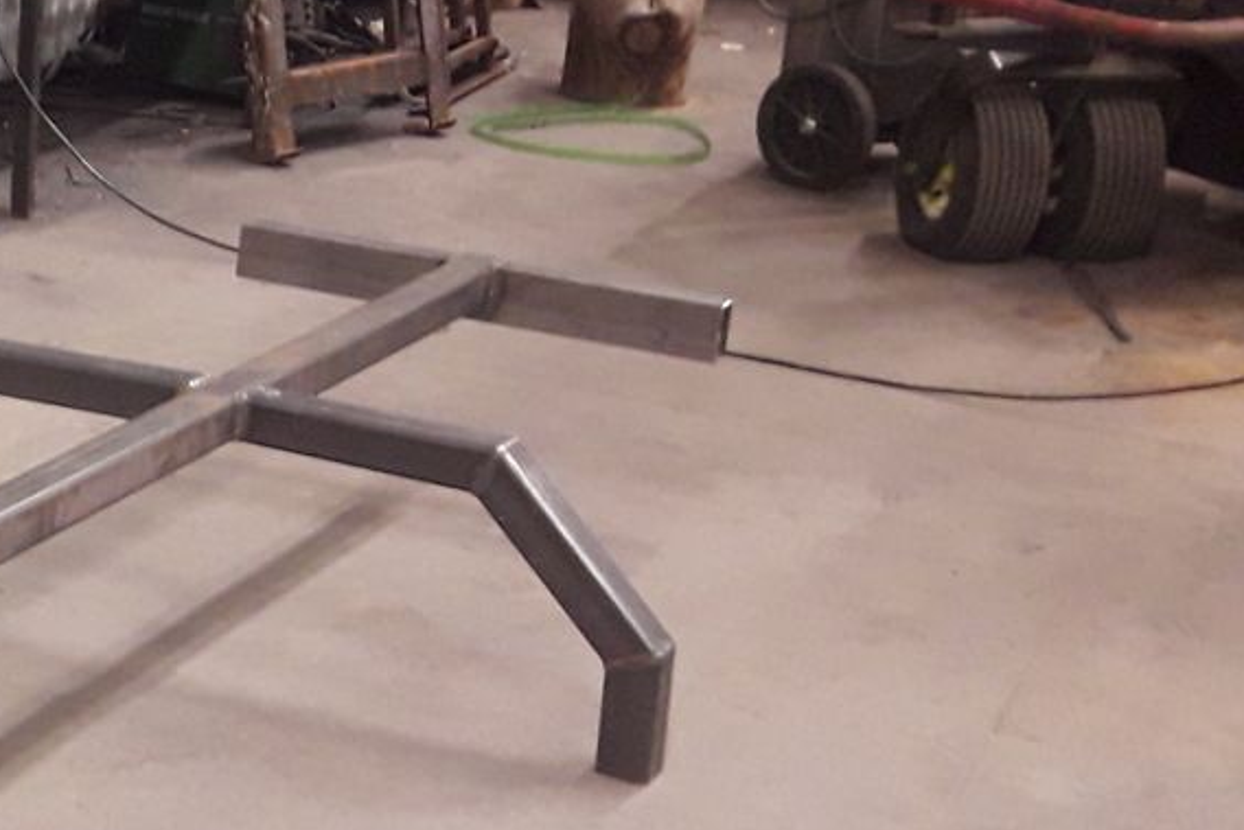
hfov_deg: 21.6
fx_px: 2834
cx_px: -506
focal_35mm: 82
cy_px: 567
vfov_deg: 16.6
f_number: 1.9
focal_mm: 3.7
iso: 200
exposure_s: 1/17
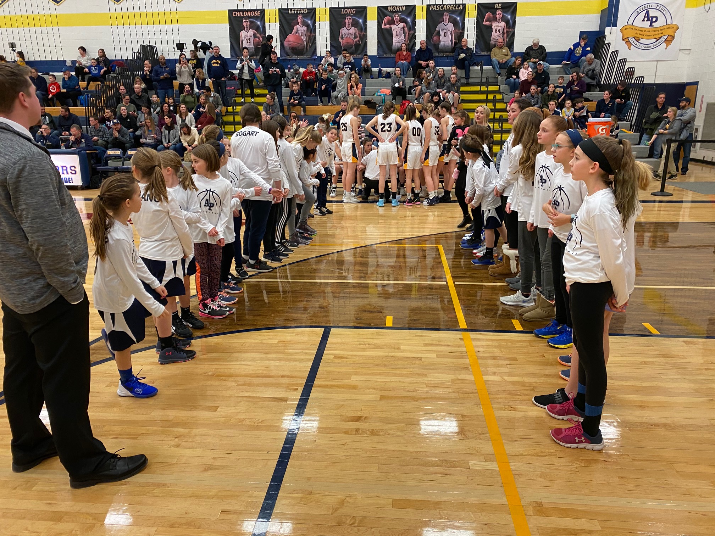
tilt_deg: -15.9
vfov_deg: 53.1
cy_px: 268
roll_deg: +0.9
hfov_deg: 67.3
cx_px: 358
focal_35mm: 26
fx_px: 537
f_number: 1.8
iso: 125
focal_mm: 4.25
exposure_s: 1/60
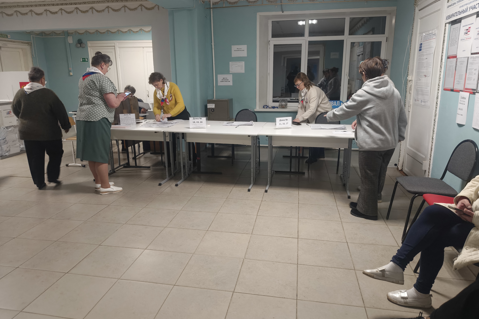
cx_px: 240
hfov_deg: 73.7
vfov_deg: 53.1
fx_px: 319
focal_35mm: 24
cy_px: 152
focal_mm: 5.56
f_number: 1.8
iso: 572
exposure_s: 1/50
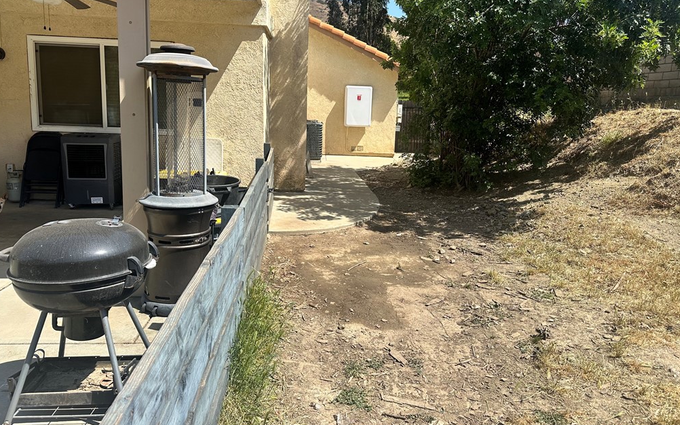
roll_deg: -1.9
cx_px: 339
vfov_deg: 47.4
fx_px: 482
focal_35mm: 26
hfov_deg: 70.4
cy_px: 183
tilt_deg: -9.2
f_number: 1.78
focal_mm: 6.86
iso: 80
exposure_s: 1/3597
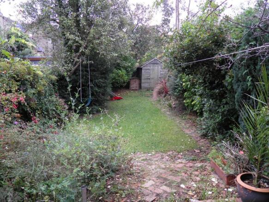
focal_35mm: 28
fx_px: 218
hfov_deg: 63.5
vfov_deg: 49.7
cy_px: 101
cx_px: 134
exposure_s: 1/50
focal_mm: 4.9
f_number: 2.8
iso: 50
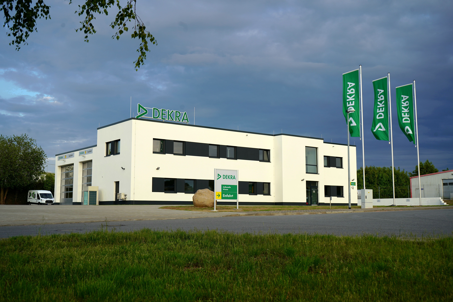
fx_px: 478
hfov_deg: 50.7
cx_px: 226
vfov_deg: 35.1
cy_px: 151
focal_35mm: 38
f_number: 8
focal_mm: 38
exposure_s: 1/125
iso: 100
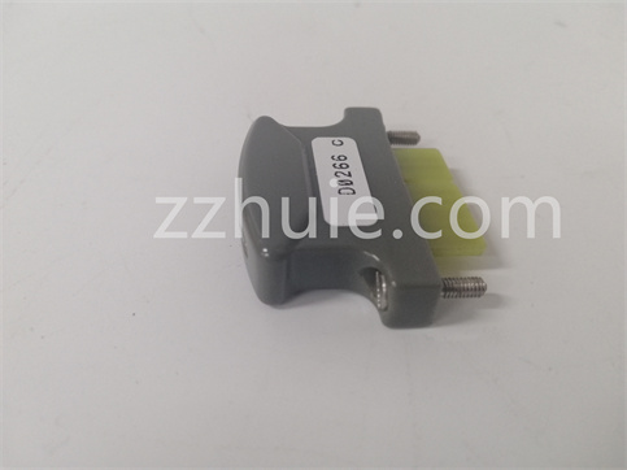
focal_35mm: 26
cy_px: 235
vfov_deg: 53.0
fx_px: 471
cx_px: 314
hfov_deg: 67.3
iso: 200
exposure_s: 1/33.3
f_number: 2.2
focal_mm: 3.81
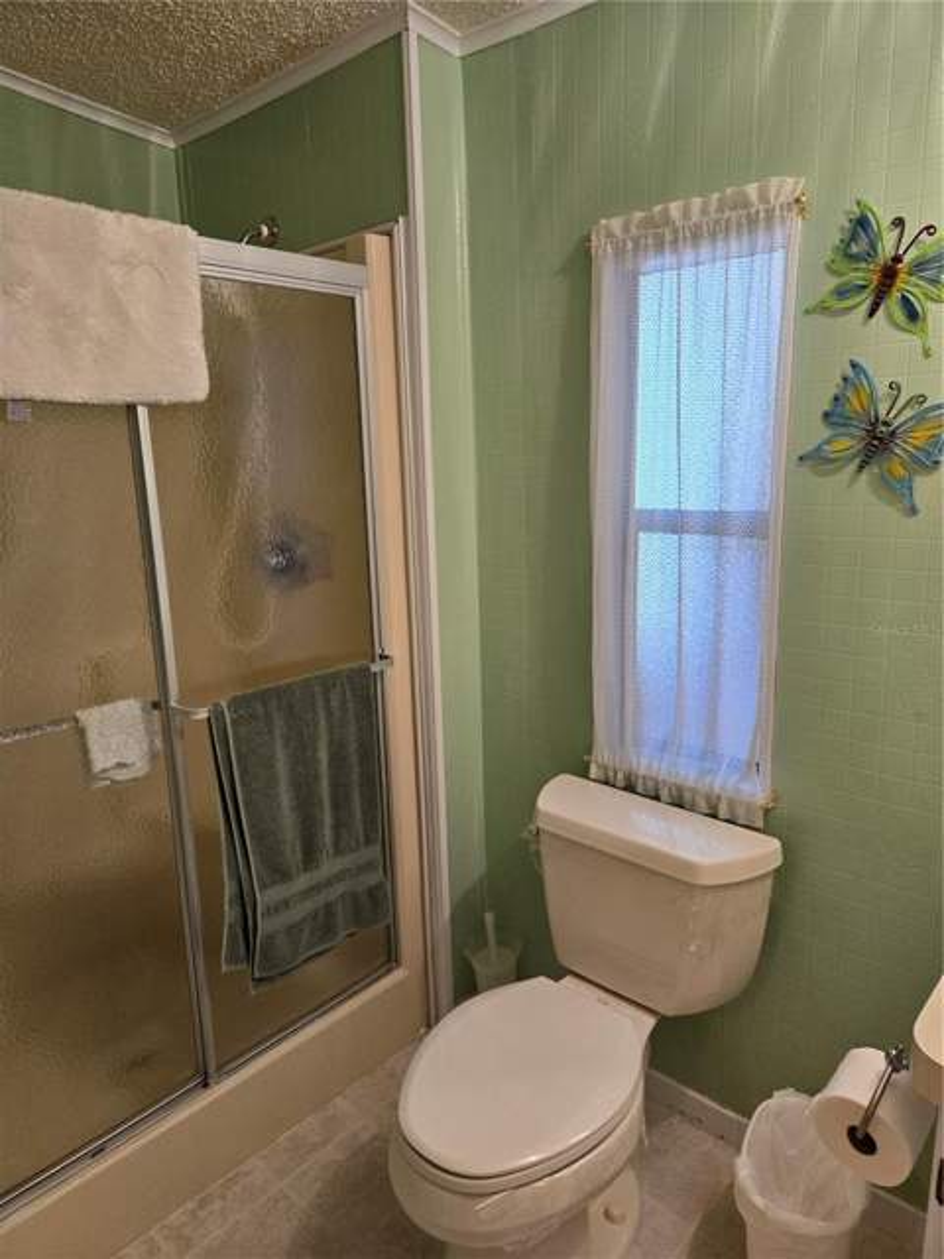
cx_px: 472
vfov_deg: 73.9
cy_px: 630
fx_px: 836
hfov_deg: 58.9
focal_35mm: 23
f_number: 1.8
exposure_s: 1/120
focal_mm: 5.4
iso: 160
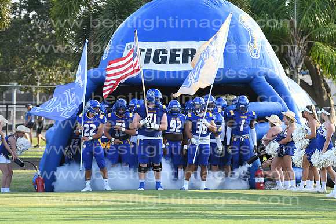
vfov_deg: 5.6
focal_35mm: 248
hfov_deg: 8.3
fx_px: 2310
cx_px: 168
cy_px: 112
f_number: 5.6
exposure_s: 1/500
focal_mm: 165
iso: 360
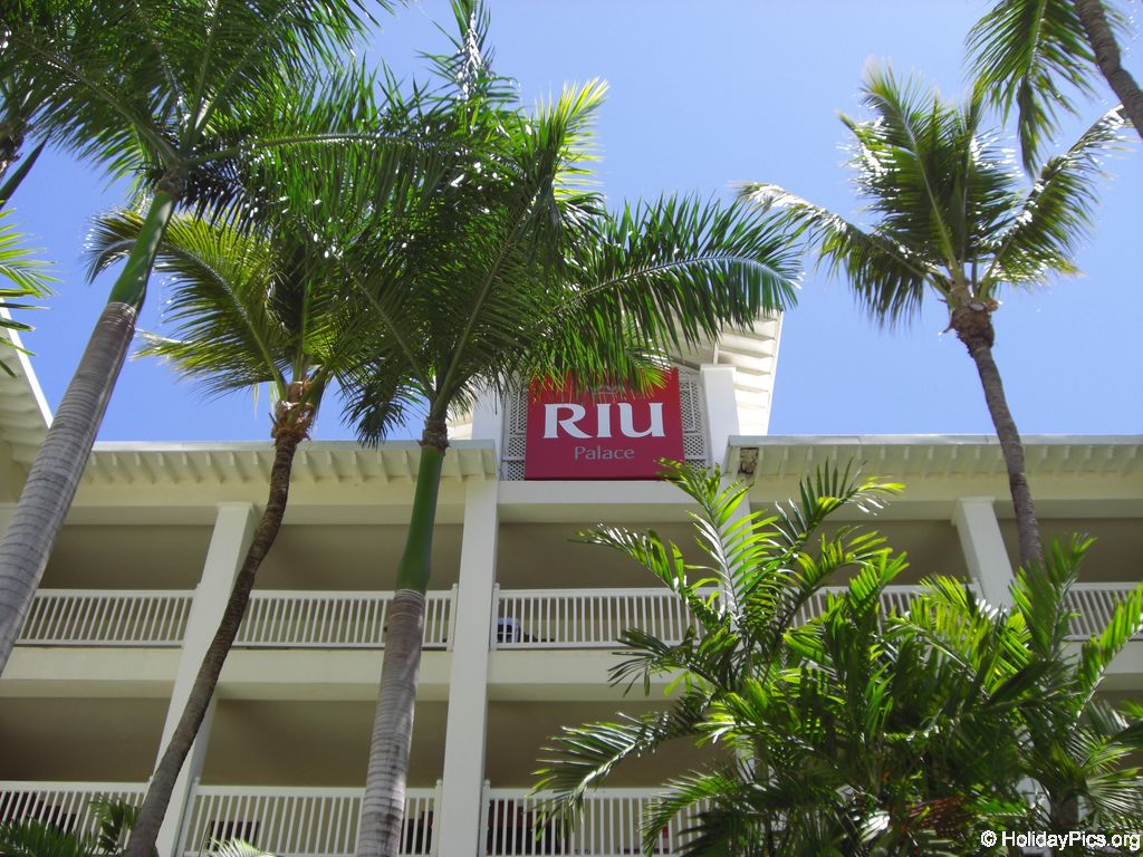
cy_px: 428
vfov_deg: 37.7
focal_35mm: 38
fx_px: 1255
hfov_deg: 49.0
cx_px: 572
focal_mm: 6.2
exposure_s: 1/640
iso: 64
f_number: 2.7
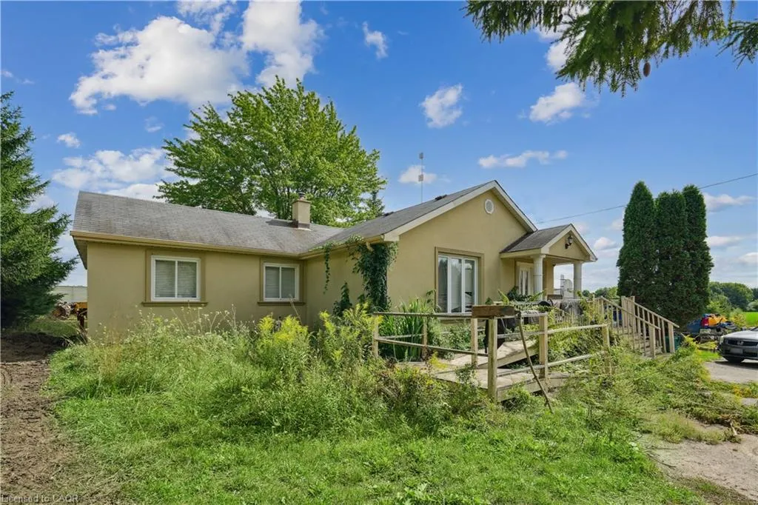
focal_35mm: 16
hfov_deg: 96.8
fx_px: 337
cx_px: 379
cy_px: 252
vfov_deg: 73.7
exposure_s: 1/250
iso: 400
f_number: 7.1
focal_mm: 16
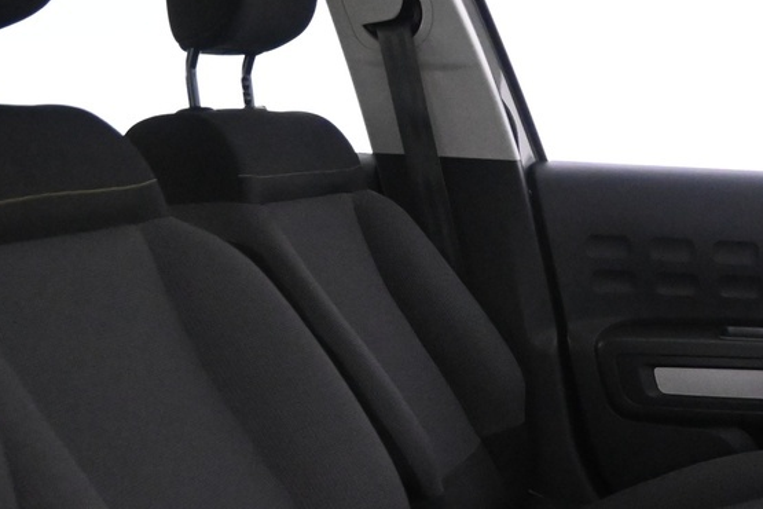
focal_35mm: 70
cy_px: 470
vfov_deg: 19.1
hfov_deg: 27.5
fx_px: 1483
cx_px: 723
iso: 5000
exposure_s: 1/60
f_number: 3.5
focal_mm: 16
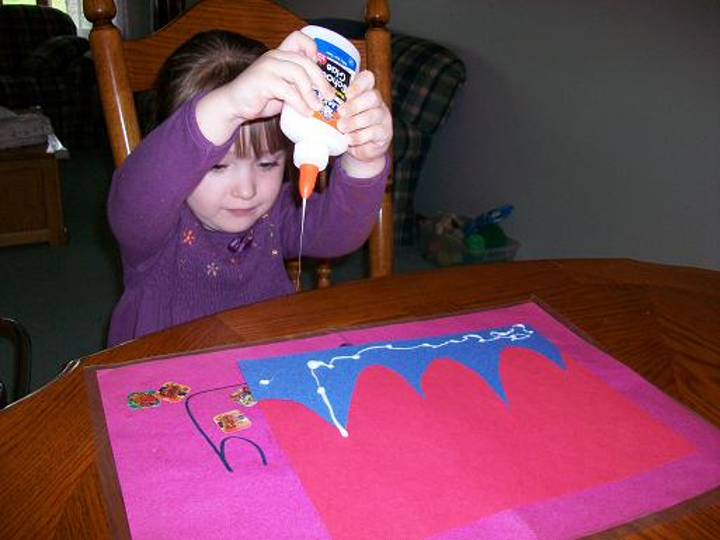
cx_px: 360
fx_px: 666
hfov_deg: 56.8
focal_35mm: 32
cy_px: 270
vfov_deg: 44.2
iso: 120
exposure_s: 1/60
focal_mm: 5.7
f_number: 2.8
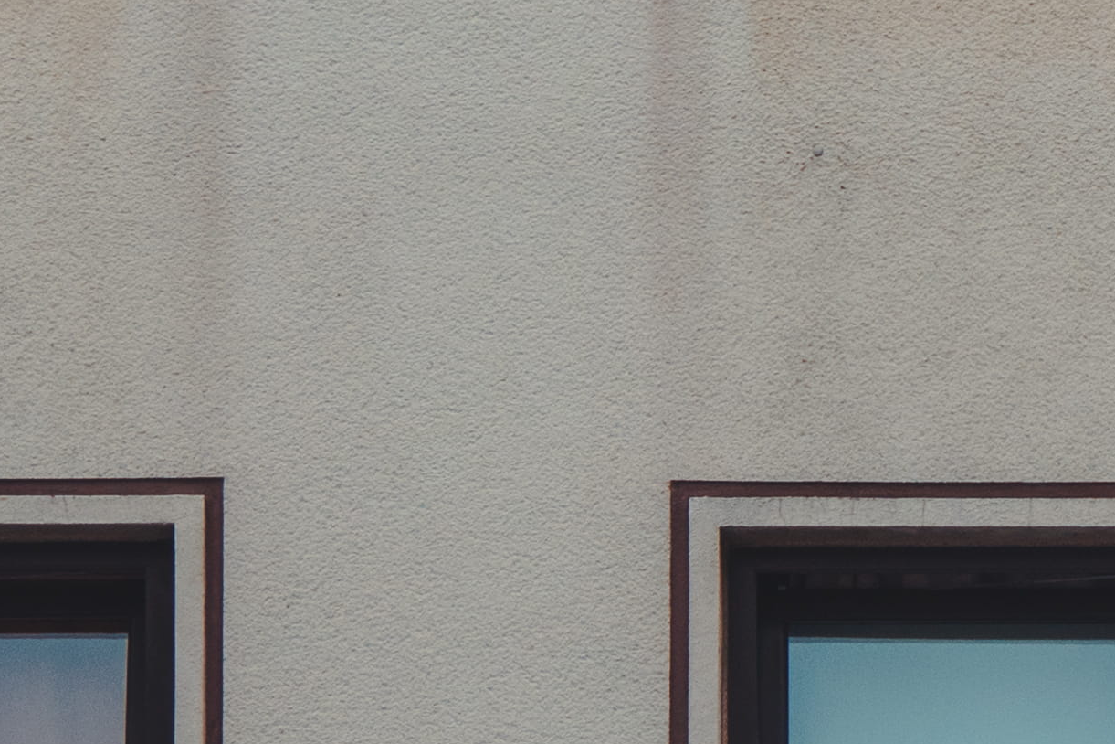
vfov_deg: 5.1
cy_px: -450
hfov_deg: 7.7
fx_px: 8207
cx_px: 1516
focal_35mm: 265
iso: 200
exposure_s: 1/500
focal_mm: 30
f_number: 5.6
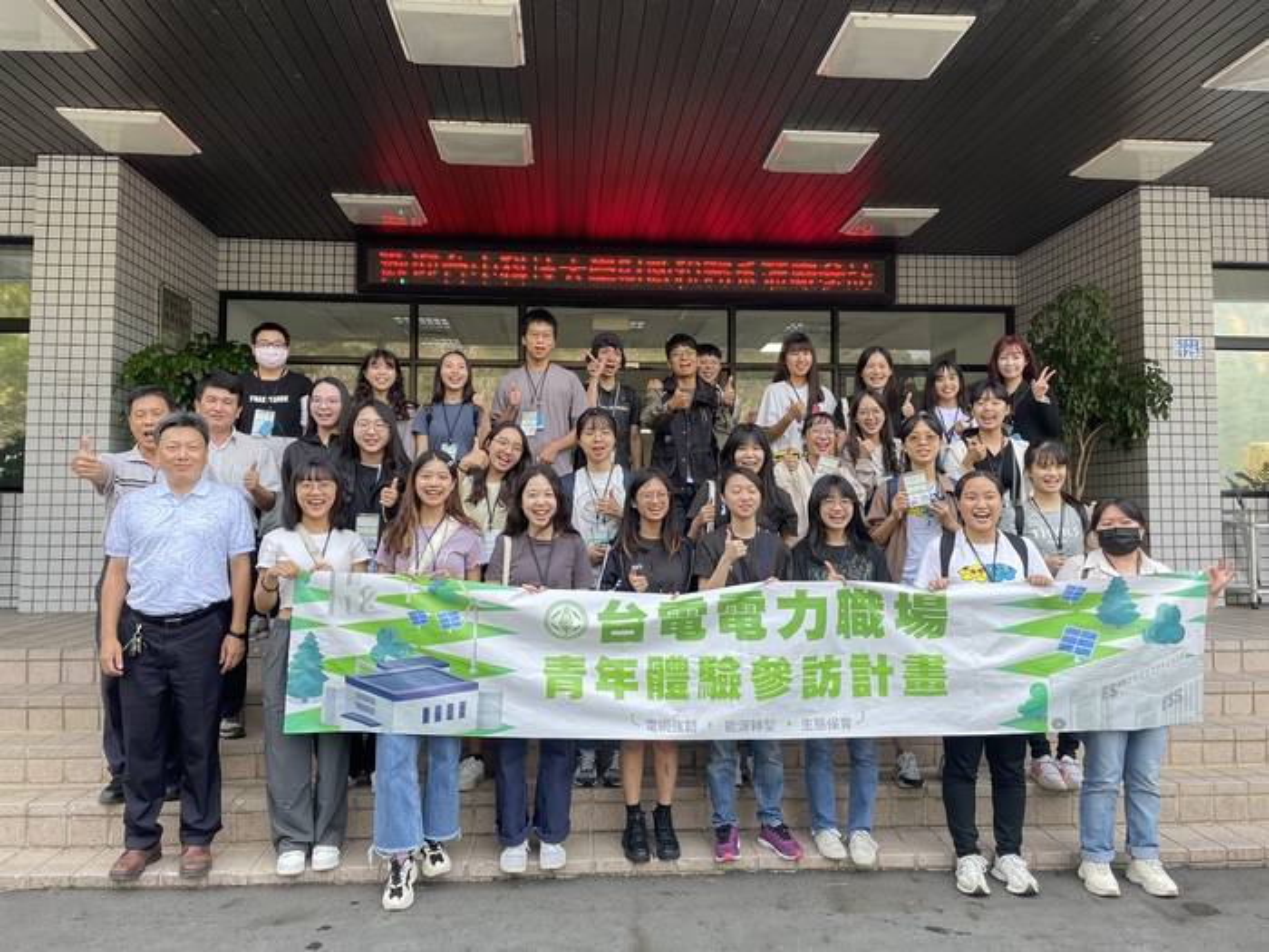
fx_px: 953
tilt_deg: +3.8
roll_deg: +0.2
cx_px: 634
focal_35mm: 26
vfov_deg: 53.1
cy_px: 476
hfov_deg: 67.3
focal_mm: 4.2
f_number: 1.6
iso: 32
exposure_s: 1/205
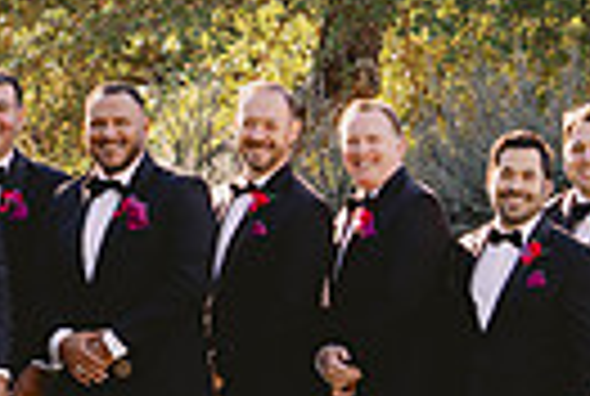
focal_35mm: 325
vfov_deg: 4.3
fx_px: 5339
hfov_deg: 6.3
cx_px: -22
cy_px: 265
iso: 320
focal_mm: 70
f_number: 4
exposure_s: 1/250
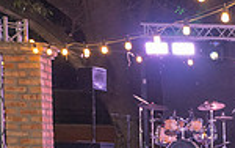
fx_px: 750
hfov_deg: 15.5
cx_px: 409
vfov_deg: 10.8
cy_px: 225
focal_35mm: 117
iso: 2000
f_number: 4
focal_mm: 28
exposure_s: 1/160
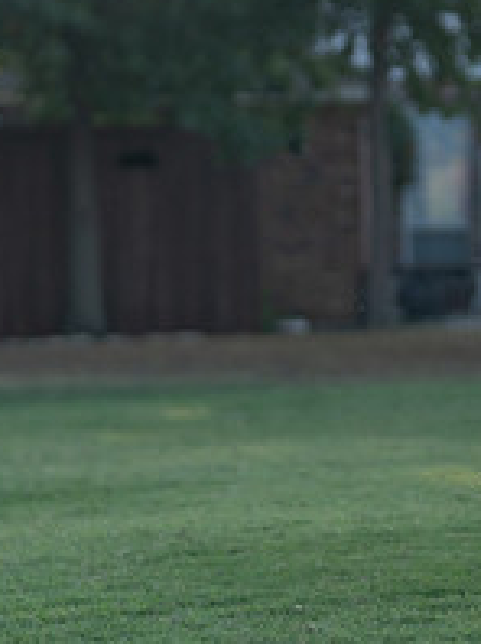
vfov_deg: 7.4
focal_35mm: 268
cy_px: 112
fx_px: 4976
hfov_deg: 5.5
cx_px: 582
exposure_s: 1/1000
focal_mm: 95
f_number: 2.8
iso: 160
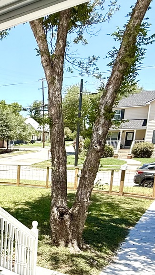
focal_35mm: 38
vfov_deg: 50.9
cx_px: -53
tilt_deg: -11.5
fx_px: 278
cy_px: 201
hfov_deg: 26.0
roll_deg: +0.0
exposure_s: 1/1613
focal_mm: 2.22
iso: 64
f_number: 2.2
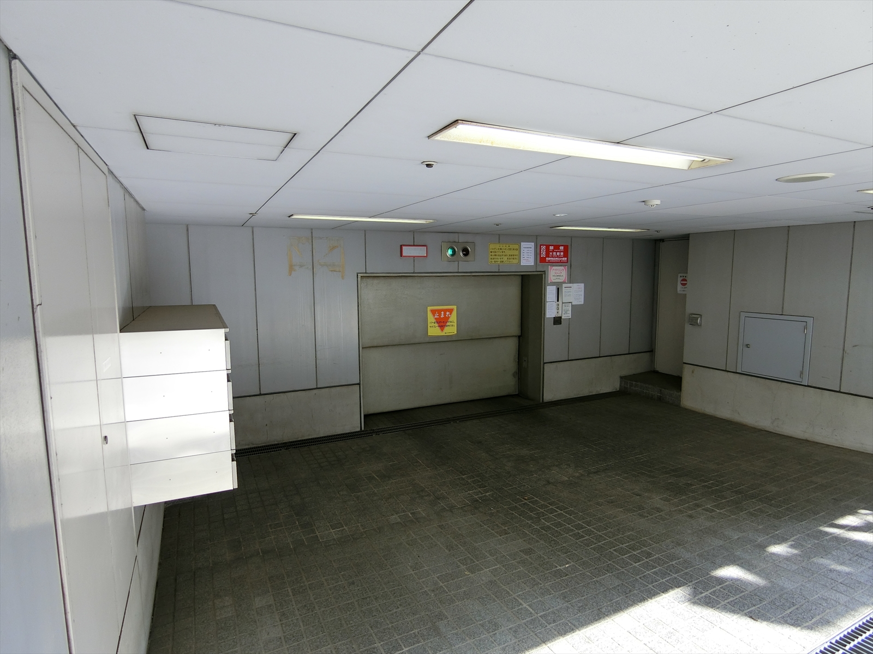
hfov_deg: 84.7
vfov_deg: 68.7
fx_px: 479
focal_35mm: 19
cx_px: 436
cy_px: 327
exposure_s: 1/125
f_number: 2.7
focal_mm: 4.06
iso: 80
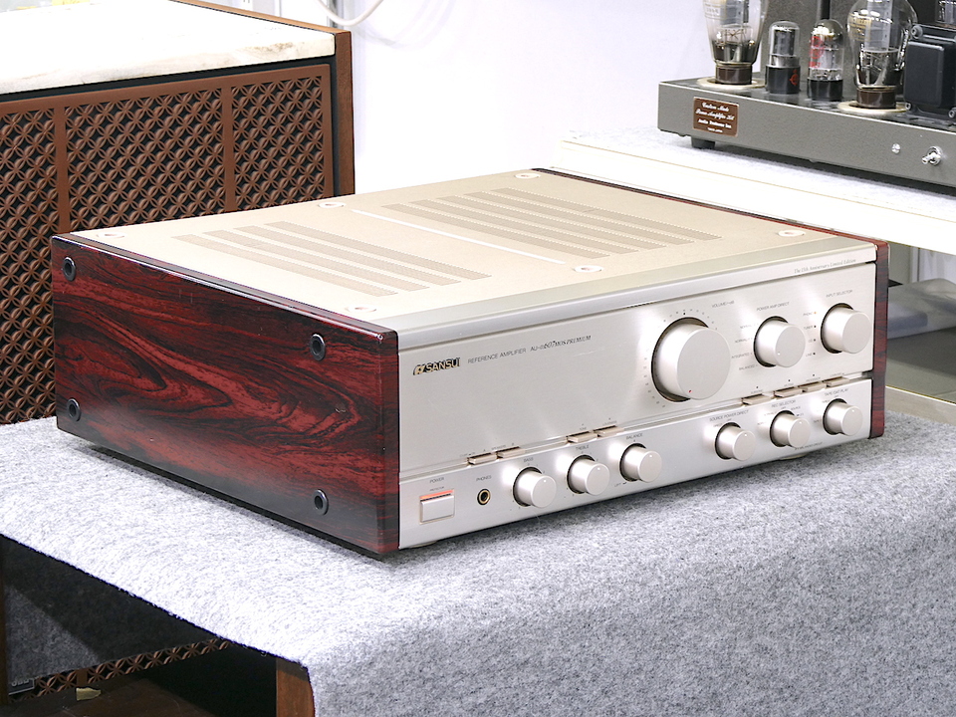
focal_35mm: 106
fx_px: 2927
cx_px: 478
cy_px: 358
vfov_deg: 14.0
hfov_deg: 18.5
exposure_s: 1/2
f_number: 5.1
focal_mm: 19
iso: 100
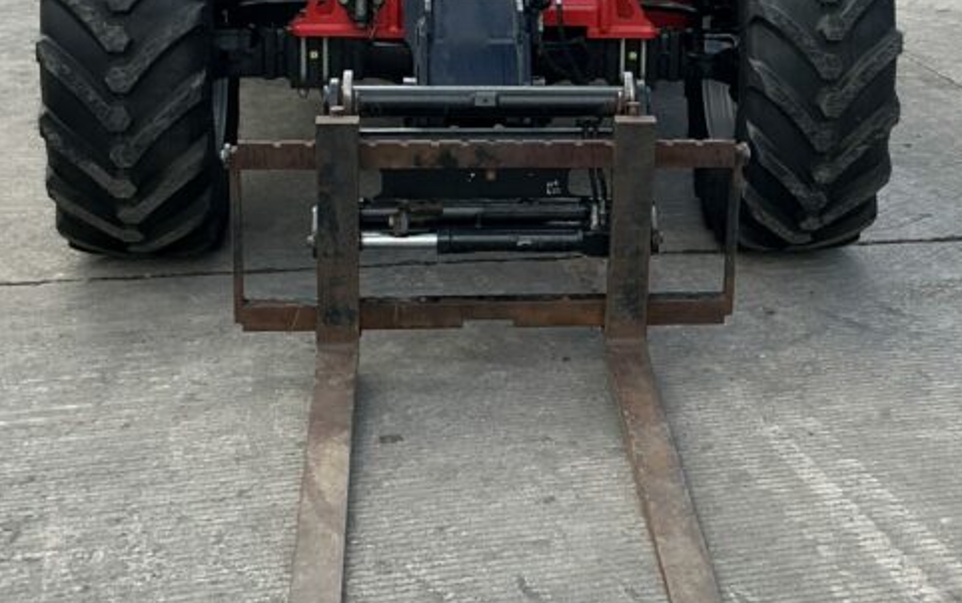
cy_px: 86
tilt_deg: -13.8
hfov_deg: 32.3
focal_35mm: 63
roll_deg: -3.7
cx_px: 603
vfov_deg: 20.3
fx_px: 1653
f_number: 1.8
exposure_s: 1/683
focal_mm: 3
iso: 25
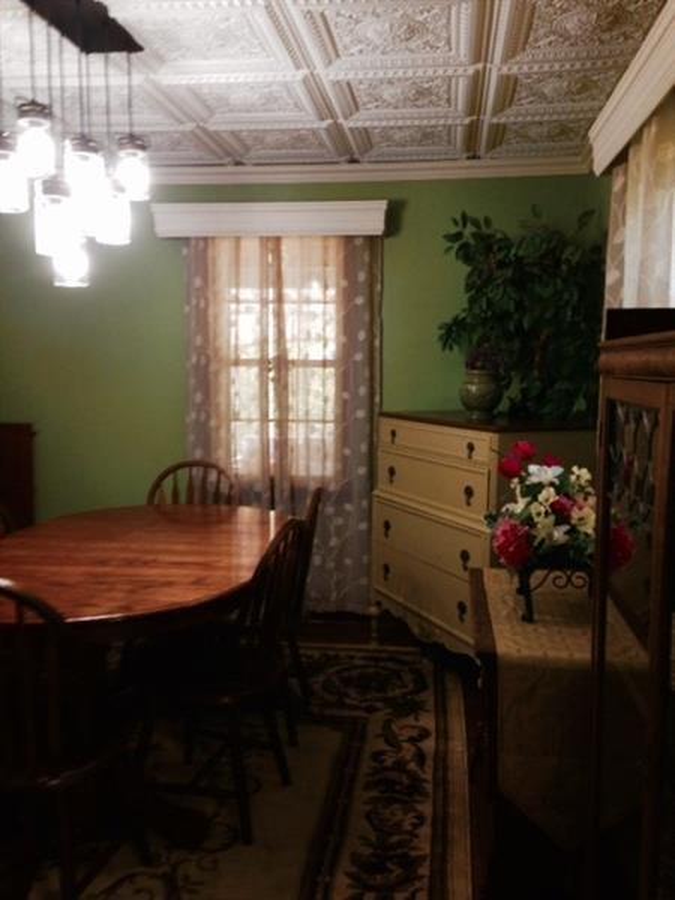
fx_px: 858
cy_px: 450
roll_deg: +0.0
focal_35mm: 33
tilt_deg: -6.2
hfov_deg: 42.9
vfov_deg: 55.4
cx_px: 338
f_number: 2.4
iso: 80
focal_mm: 4.12
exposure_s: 1/20
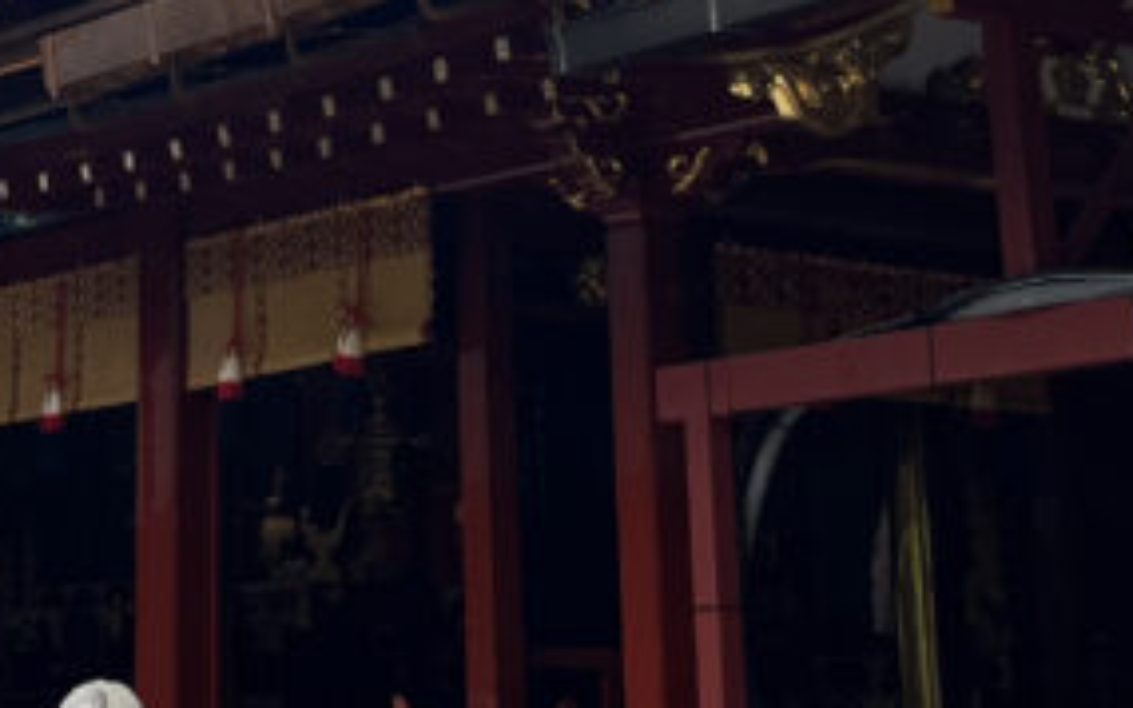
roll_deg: +1.1
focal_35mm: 99
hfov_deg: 20.7
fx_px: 3056
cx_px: 163
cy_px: -298
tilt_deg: +18.0
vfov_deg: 12.6
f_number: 1.6
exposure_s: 1/4149
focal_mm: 5.1
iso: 50
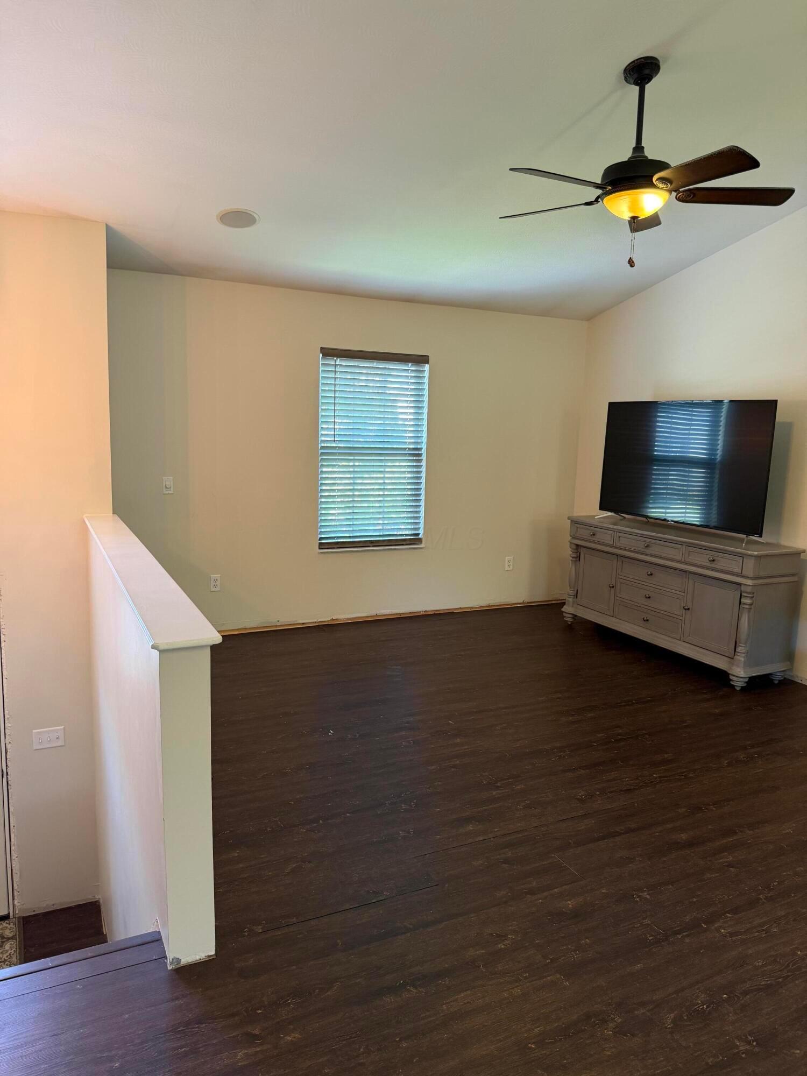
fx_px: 746
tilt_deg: -8.5
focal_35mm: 24
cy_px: 538
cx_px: 404
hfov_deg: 56.8
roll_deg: -1.7
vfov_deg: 71.6
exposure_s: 1/60
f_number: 1.78
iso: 250
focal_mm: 6.76
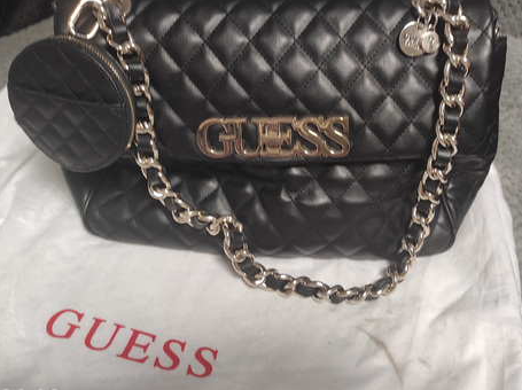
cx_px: 287
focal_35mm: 33
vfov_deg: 42.8
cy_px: 182
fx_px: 497
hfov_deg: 55.3
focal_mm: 5.43
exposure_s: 1/33
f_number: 1.89
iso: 340
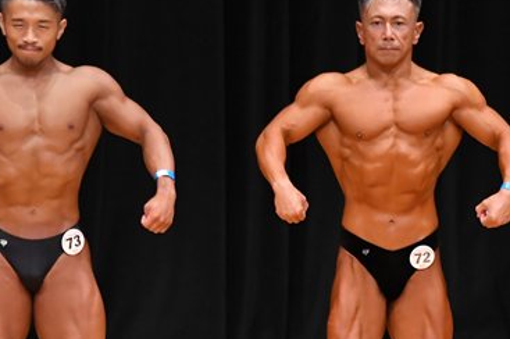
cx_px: 450
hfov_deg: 3.6
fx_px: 8068
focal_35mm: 570
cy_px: 238
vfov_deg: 2.4
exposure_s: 1/400
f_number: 5.6
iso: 4000
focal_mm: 180
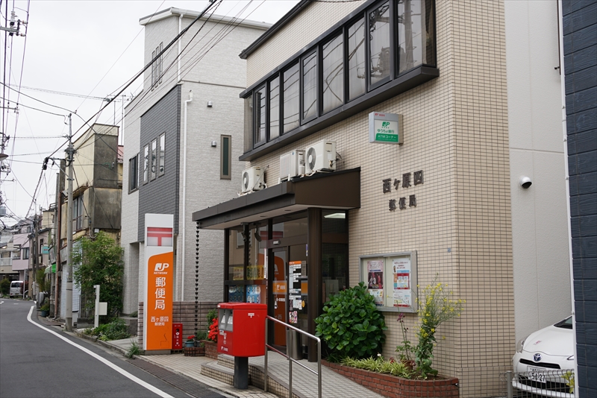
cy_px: 199
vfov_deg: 31.2
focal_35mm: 43
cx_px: 298
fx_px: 713
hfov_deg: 45.4
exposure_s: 1/160
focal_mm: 29
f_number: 4
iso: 100
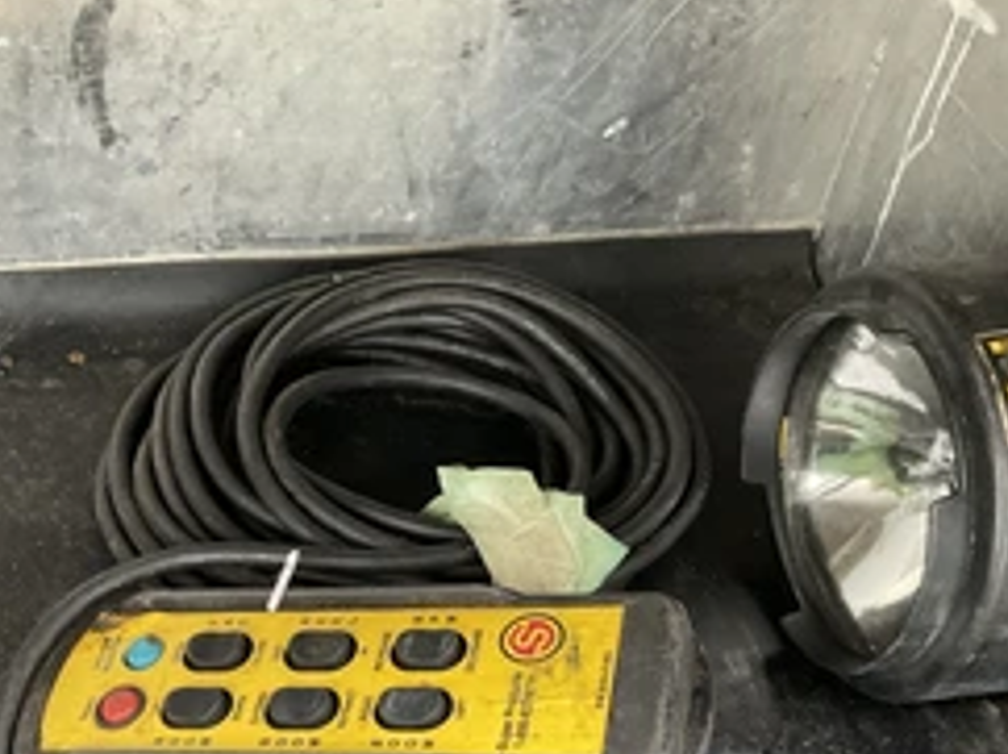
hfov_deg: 39.6
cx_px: 421
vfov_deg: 29.5
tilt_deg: -48.4
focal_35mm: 48
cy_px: 604
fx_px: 1396
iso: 100
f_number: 1.8
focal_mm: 3
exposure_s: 1/60
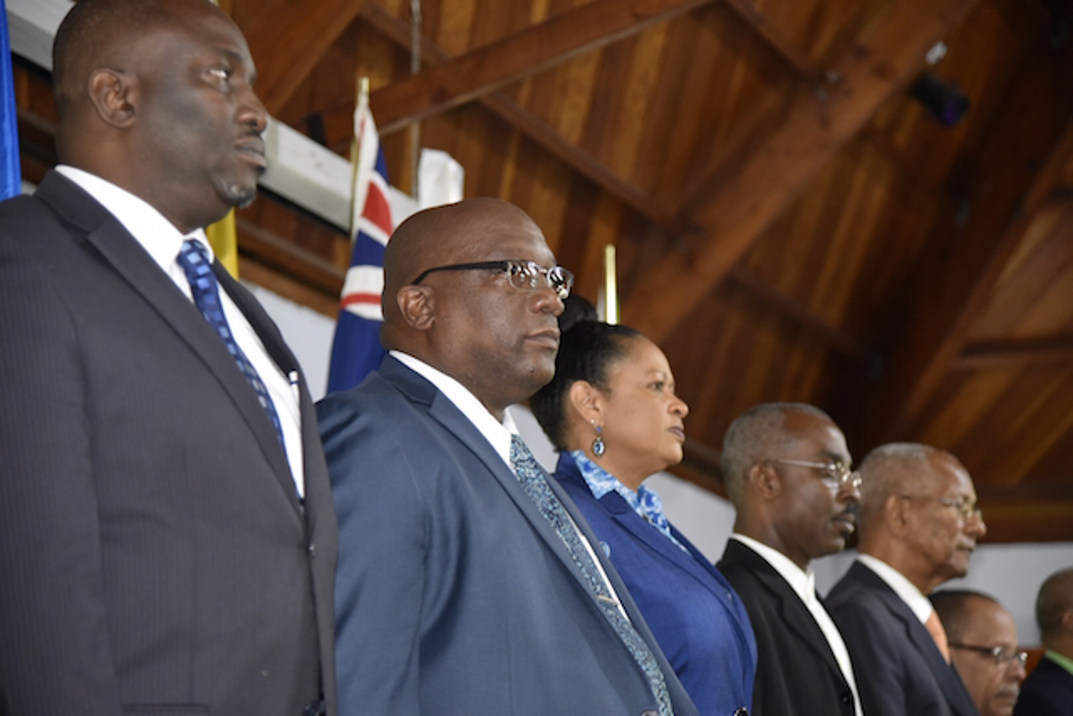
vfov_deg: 14.9
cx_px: 536
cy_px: 358
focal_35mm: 92
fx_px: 2743
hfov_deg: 22.1
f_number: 4
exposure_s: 1/60
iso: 3200
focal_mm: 92
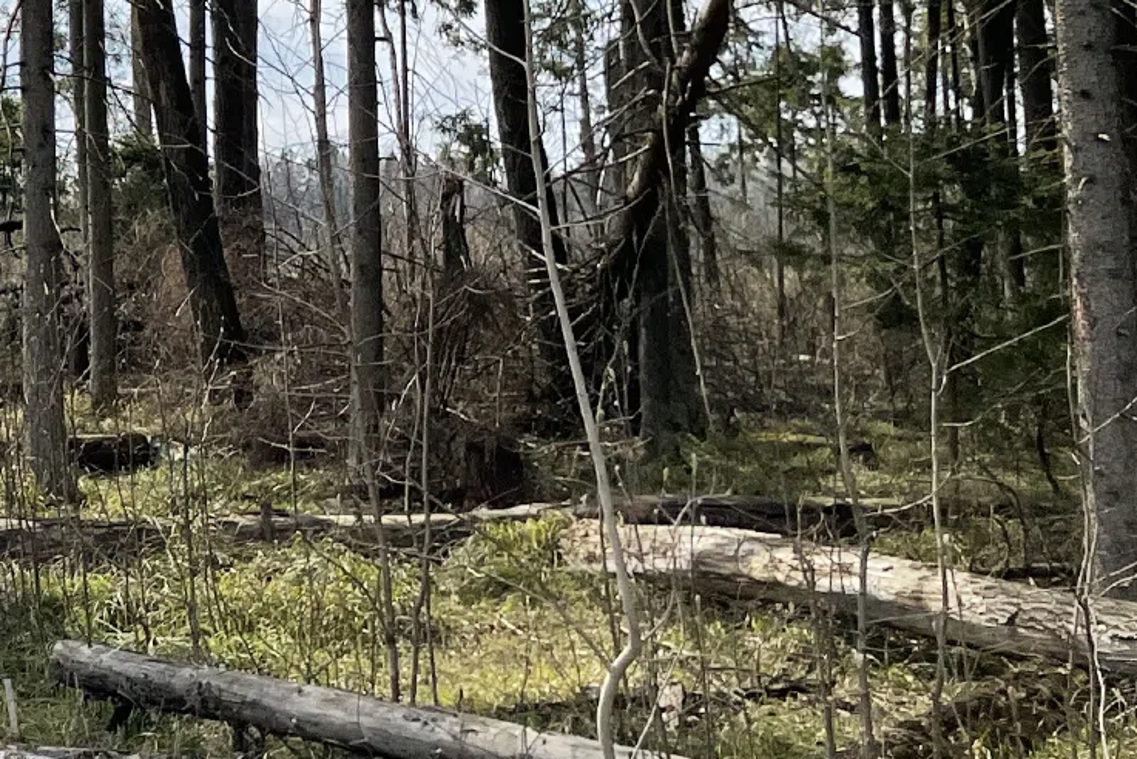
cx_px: -697
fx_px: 2780
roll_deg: -0.8
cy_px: -156
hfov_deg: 19.3
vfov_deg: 15.0
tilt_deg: +7.5
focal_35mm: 88
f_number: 1.6
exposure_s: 1/4831
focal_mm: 4.2
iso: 32
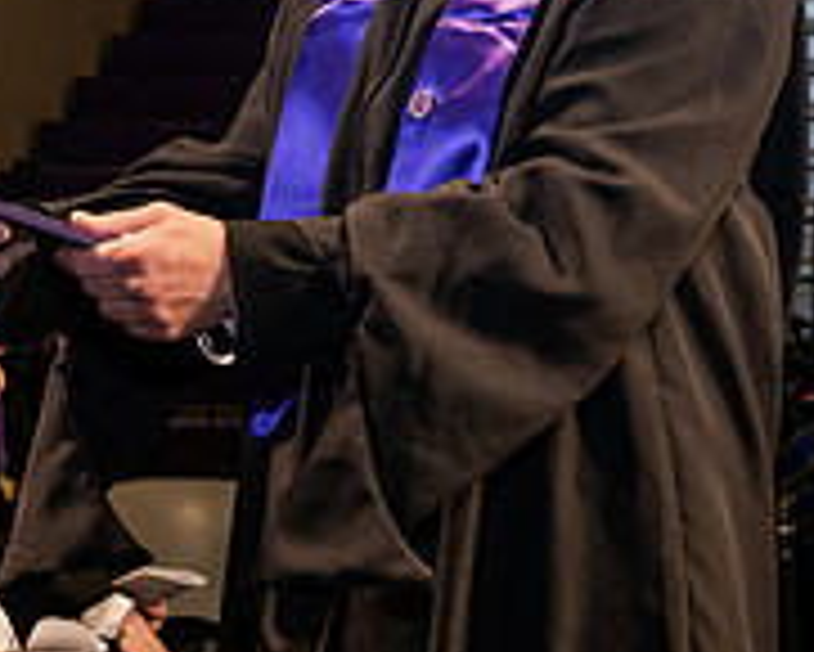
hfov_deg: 11.6
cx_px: -22
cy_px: 47
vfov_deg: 9.3
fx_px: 3977
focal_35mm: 165
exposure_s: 1/200
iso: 1600
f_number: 6.3
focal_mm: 55
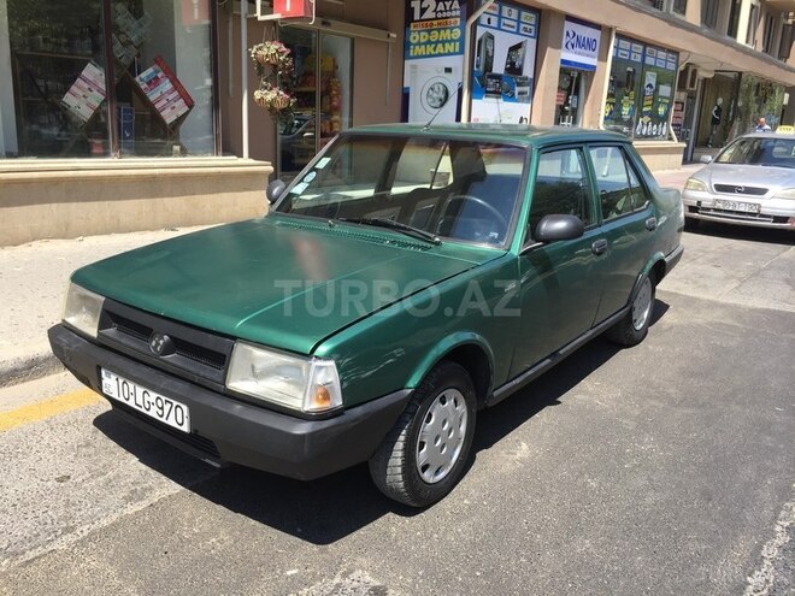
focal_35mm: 29
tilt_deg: -13.8
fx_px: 666
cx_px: 398
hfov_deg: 61.7
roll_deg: -3.0
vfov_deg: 48.2
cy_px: 298
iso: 32
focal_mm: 4.15
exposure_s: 1/964
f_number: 2.2
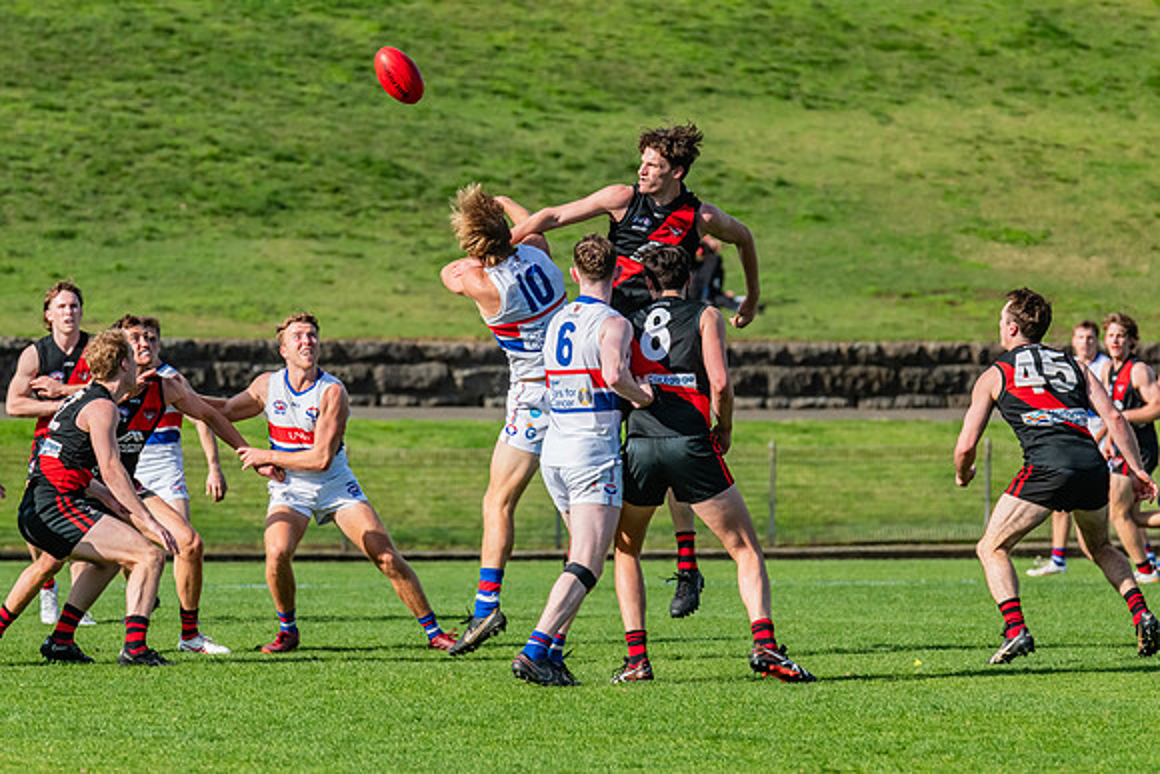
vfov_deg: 3.0
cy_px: 310
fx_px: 14751
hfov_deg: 4.5
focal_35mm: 458
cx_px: 556
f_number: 10
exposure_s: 1/1600
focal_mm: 360
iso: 800
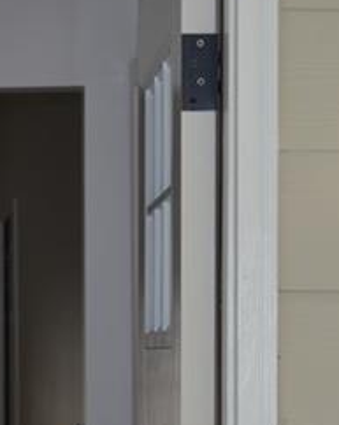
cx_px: -56
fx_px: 2174
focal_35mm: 173
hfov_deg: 8.8
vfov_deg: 11.0
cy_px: 460
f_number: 4.5
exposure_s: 1/200
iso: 100
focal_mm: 29
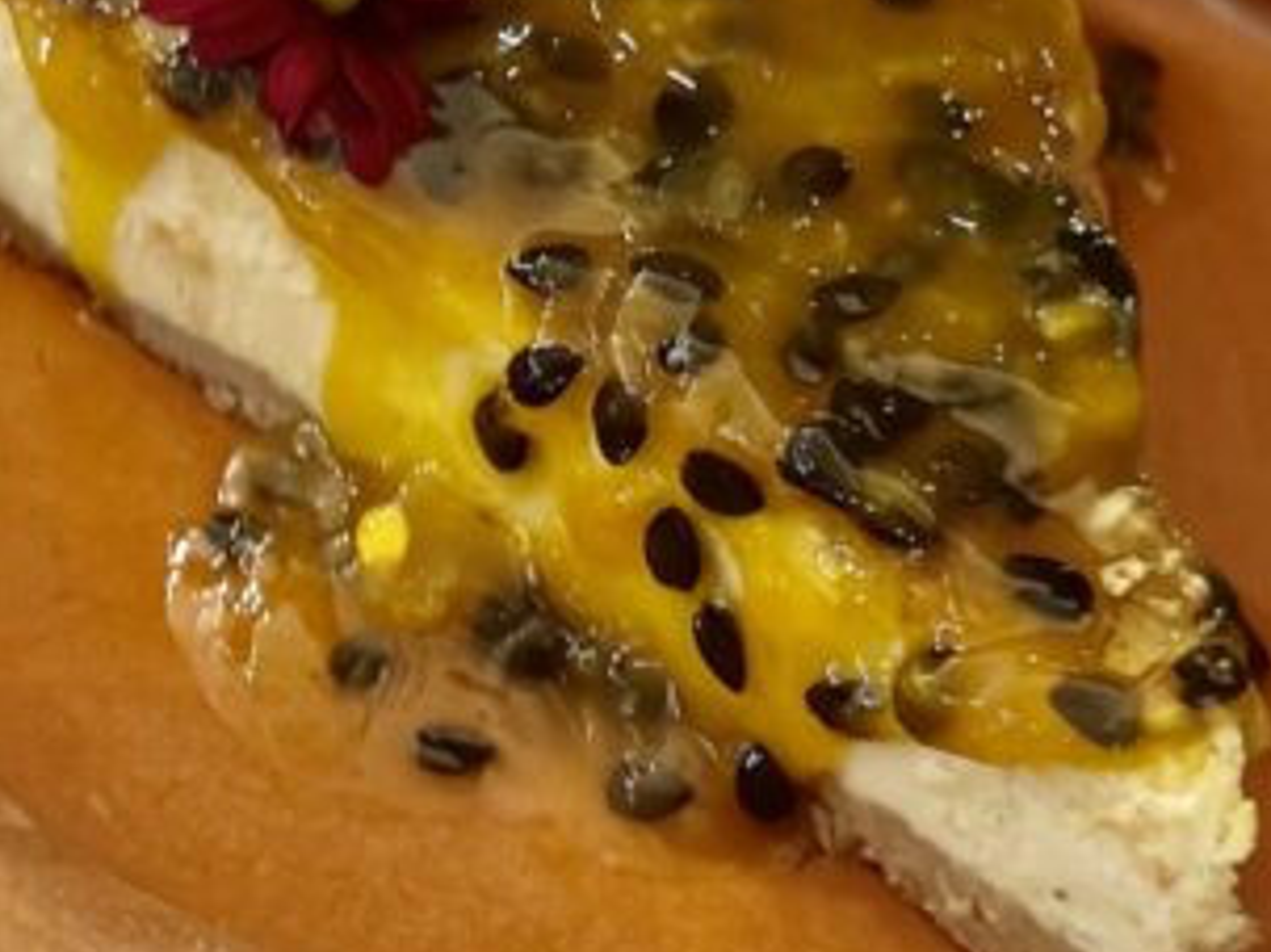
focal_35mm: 76
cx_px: 566
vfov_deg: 19.3
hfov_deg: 25.7
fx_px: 2789
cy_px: 323
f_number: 1.78
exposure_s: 1/30
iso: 1000
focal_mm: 6.86
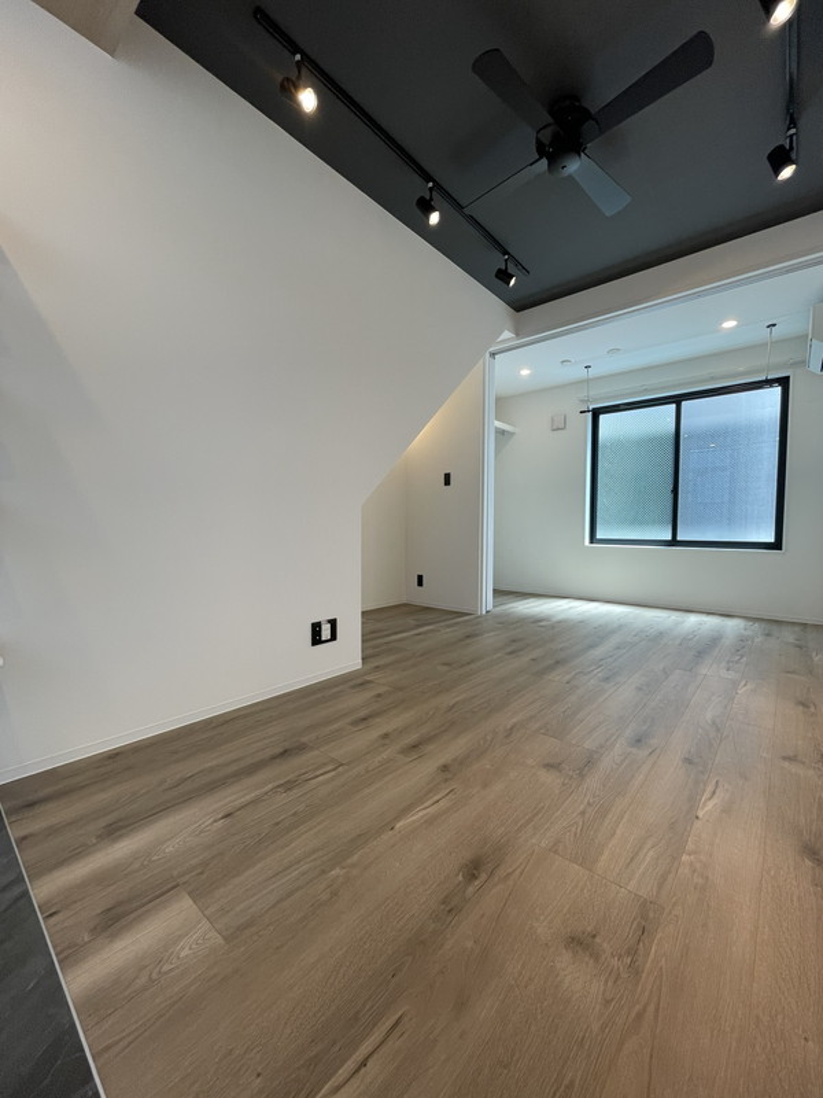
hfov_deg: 85.7
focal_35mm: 14
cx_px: 412
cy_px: 549
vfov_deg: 102.1
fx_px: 444
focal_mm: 1.55
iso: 125
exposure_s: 1/100
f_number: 2.4
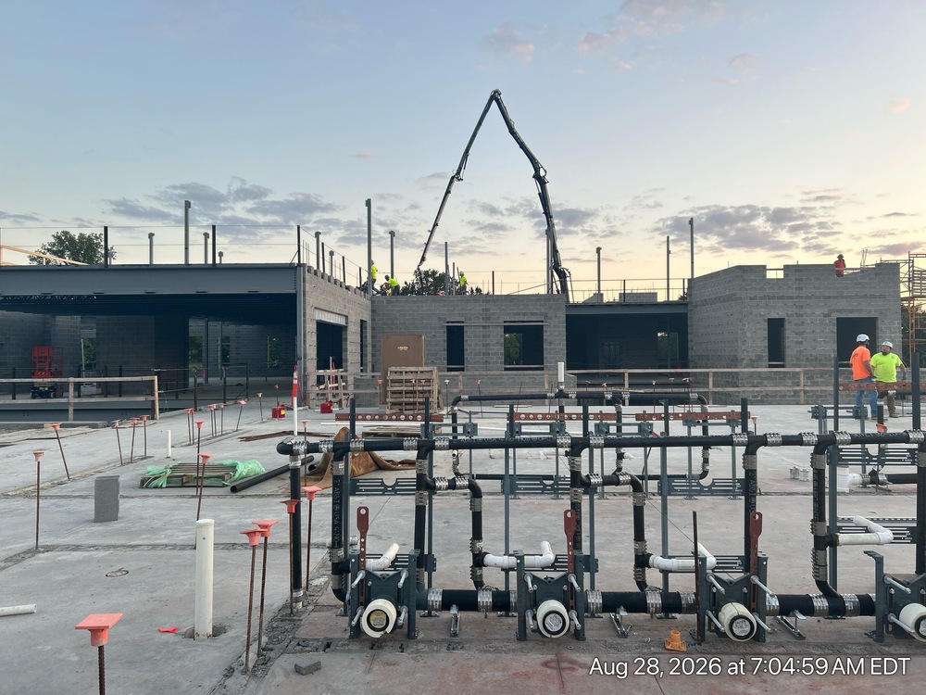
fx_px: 696
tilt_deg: +0.8
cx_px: 463
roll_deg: +1.1
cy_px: 348
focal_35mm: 26
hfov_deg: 67.3
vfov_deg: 53.1
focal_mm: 5.7
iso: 32
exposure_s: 1/130
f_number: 1.5
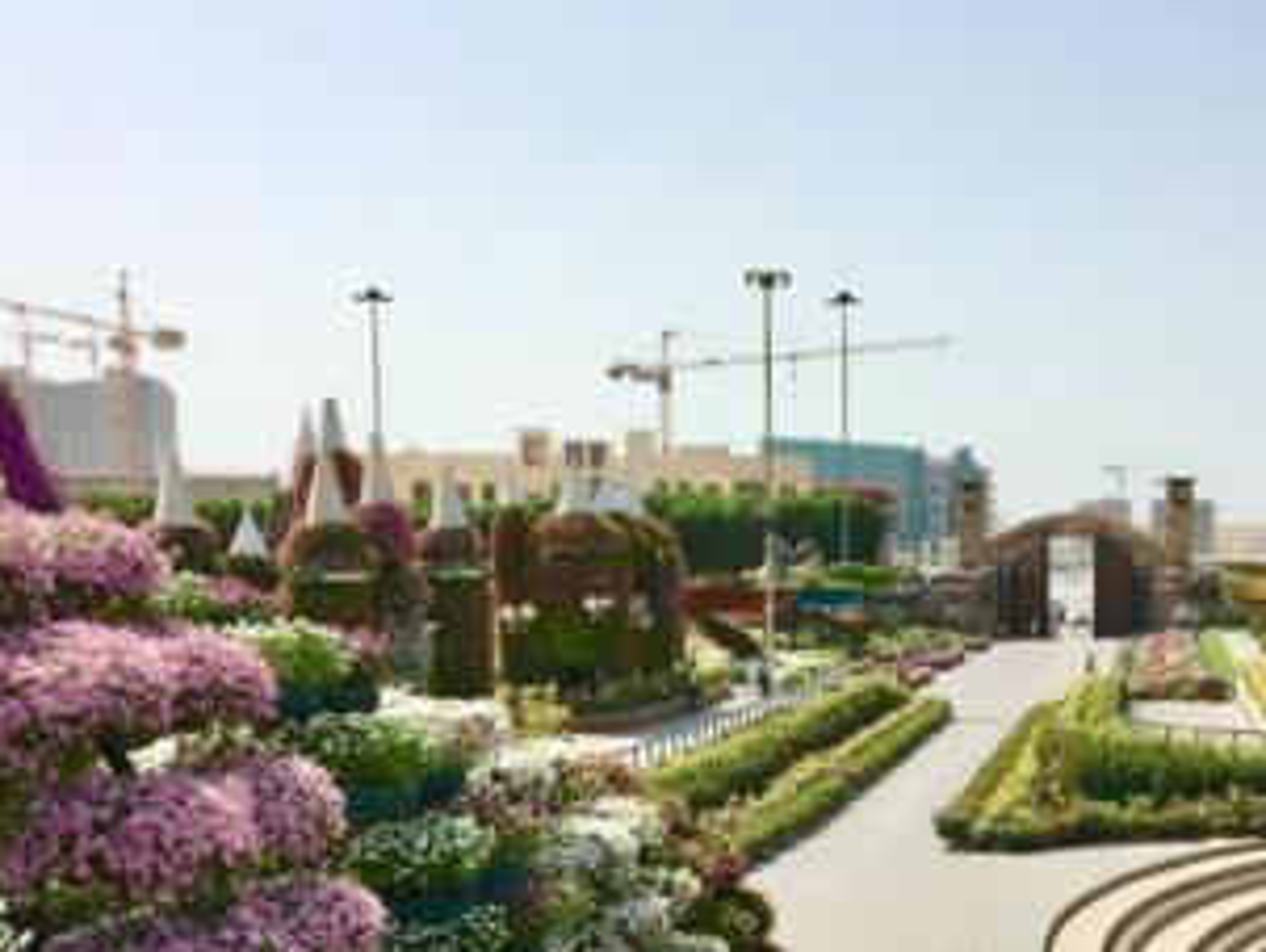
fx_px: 1757
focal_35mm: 48
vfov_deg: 29.7
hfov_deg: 39.2
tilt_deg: -6.5
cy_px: 749
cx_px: 838
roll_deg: +0.7
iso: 25
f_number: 2.2
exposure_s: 1/3077
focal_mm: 4.15
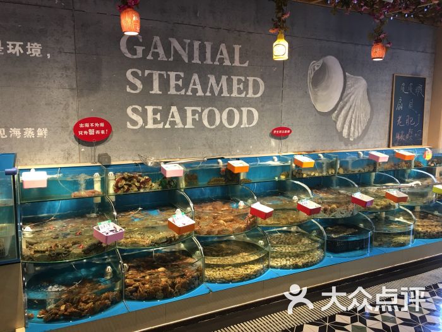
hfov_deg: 61.7
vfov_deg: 48.2
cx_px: 221
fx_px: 370
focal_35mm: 29
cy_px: 166
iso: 32
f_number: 2.2
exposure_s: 1/17
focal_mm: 4.15
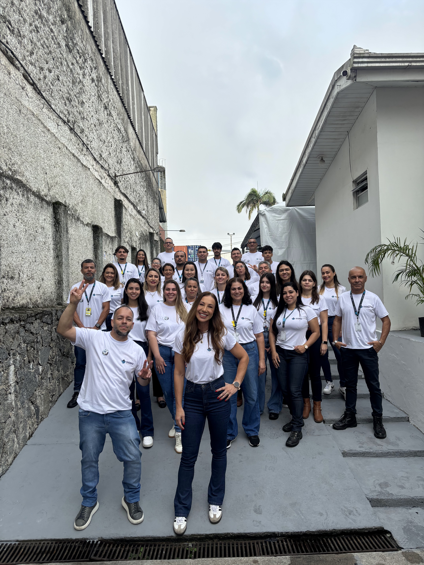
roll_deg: +0.7
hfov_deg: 53.1
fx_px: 425
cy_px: 282
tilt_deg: +0.4
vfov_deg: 67.3
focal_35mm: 26
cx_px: 212
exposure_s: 1/844
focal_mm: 5.96
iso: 50
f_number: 1.6
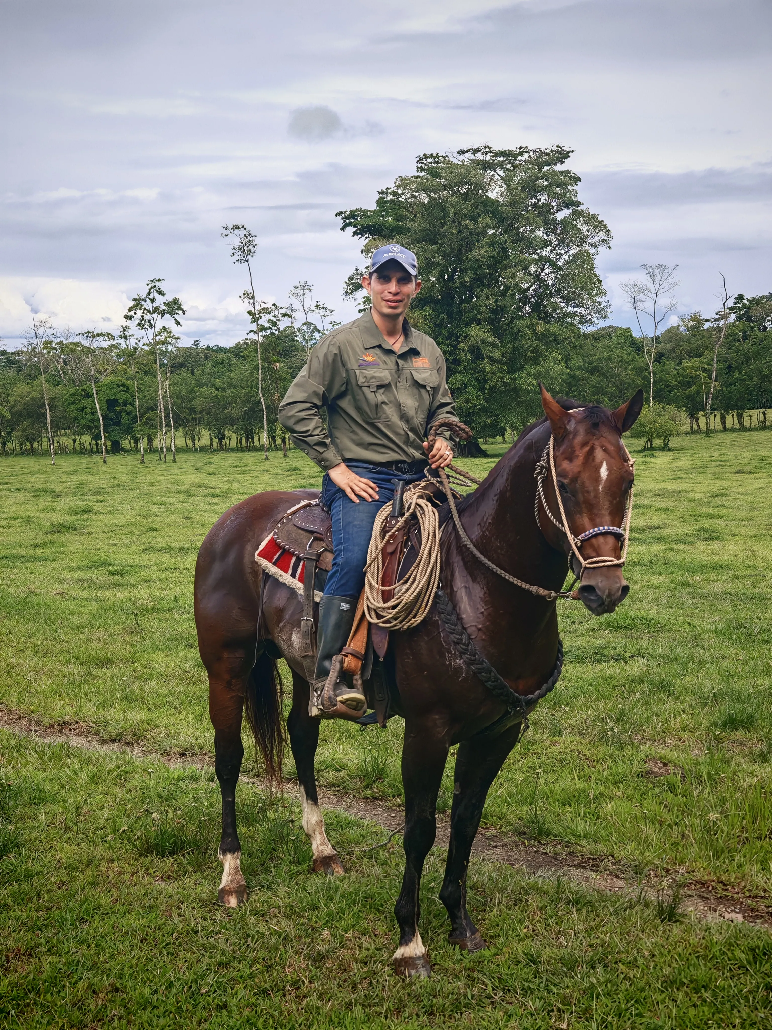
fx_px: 1606
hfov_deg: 27.0
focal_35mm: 54
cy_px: 515
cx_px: 386
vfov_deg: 35.5
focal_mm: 6.67
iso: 50
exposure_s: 1/1700
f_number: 1.9
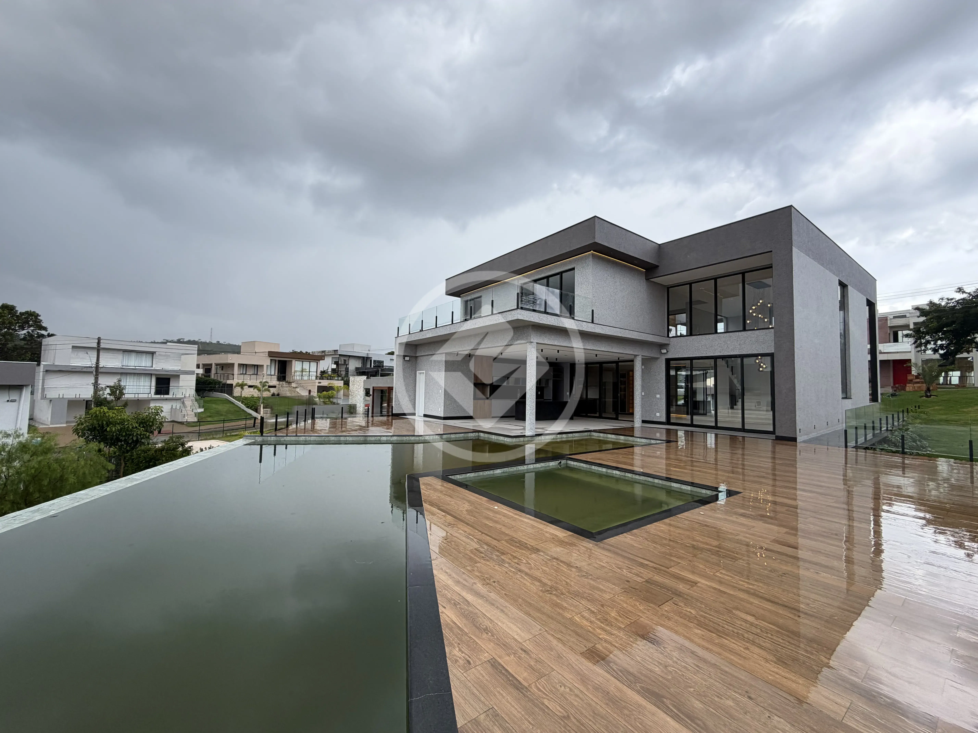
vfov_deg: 85.7
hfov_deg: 102.1
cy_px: 366
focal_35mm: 14
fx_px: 396
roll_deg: -0.6
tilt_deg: +4.4
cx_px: 489
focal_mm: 2.22
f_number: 2.2
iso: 50
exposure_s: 1/502
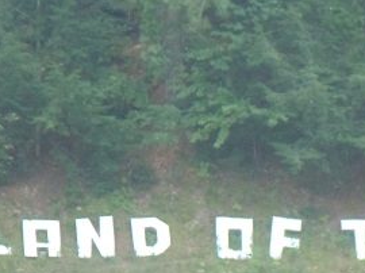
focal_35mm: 617
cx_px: 384
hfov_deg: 3.2
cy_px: 231
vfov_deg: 2.4
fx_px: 6500
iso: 400
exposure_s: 1/160
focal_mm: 28.34
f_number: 5.2
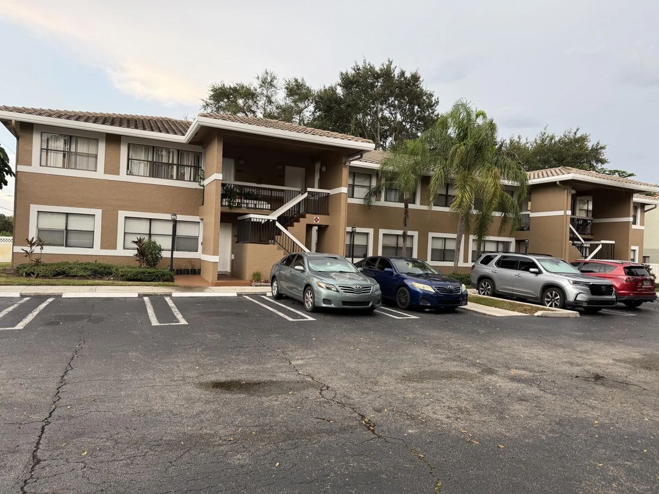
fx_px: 457
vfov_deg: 56.8
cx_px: 330
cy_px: 247
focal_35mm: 24
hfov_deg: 71.6
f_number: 1.78
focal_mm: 6.76
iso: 100
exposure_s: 1/735
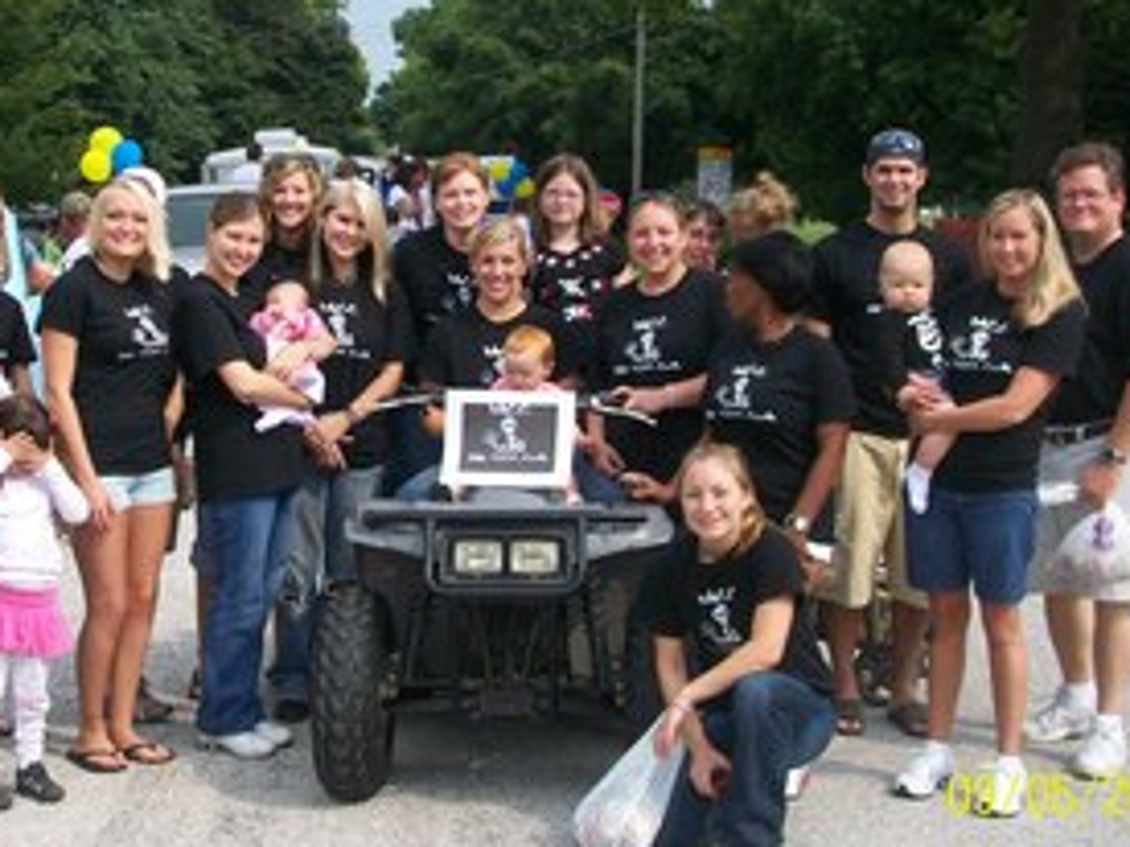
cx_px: 483
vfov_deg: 22.9
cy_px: 327
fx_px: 2088
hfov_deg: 30.2
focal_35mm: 64
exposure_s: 1/640
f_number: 3
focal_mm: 7.6
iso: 64
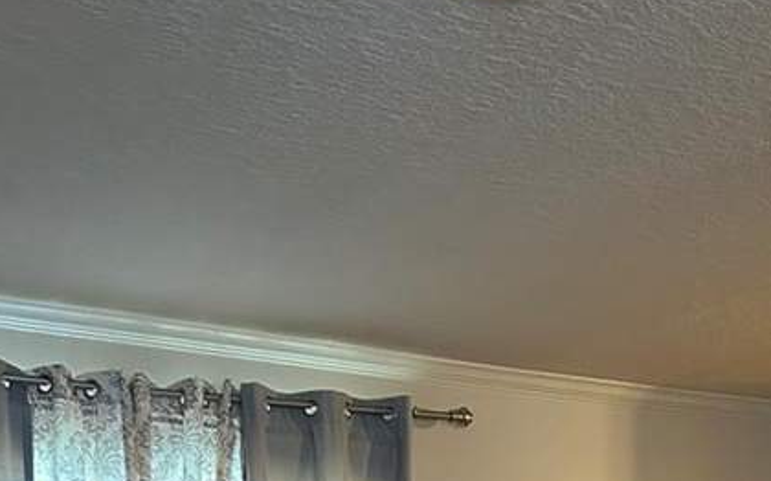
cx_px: 578
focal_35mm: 70
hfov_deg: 28.9
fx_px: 1470
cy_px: 751
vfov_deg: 16.7
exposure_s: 1/40
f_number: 1.5
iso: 500
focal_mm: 5.7
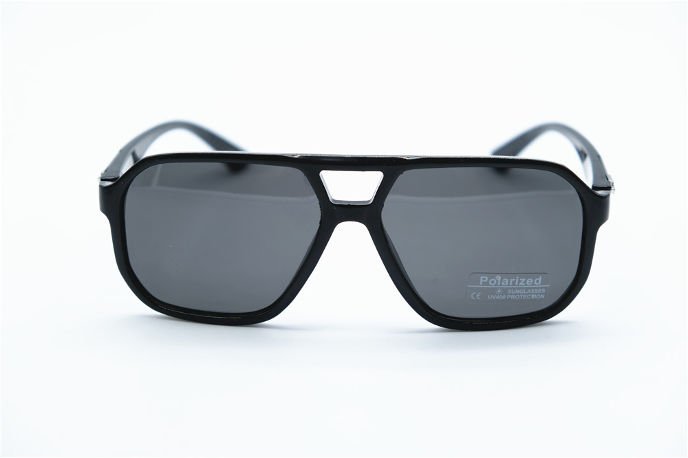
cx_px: 344
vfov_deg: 19.7
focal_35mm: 69
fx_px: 1318
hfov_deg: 29.3
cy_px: 229
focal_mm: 46.3
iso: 160
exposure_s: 1/210
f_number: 4.5
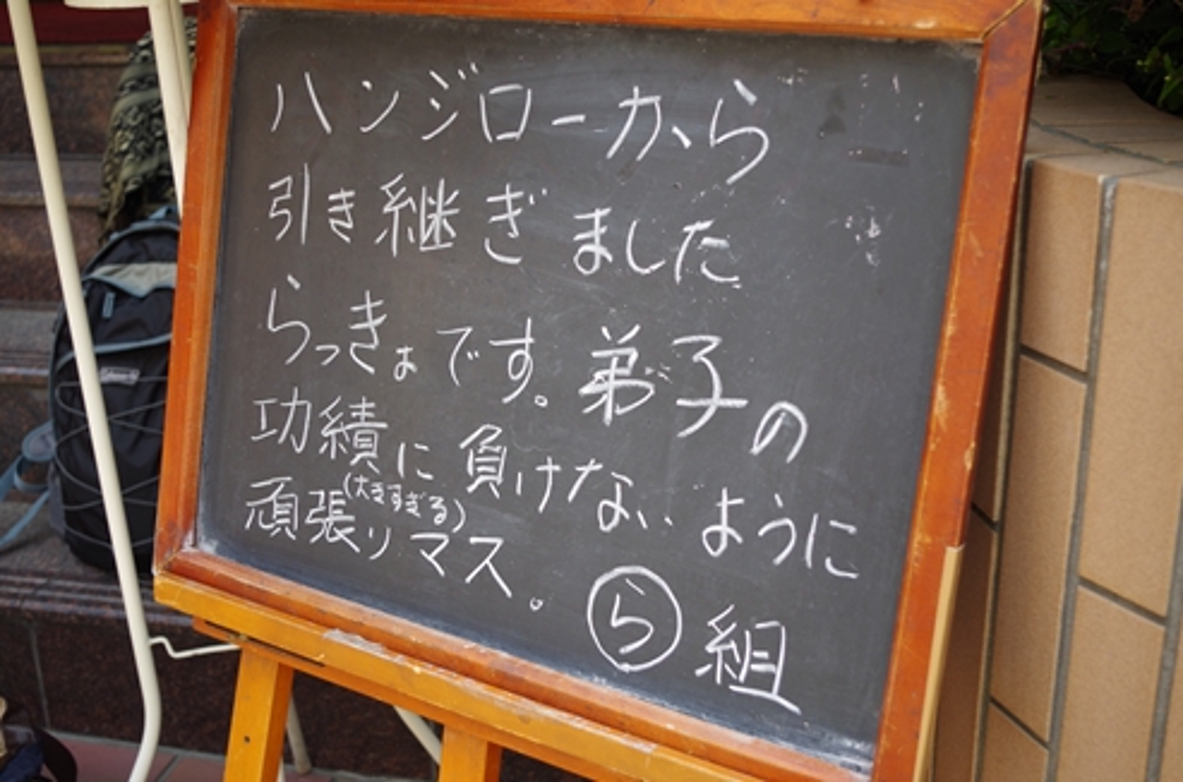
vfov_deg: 31.6
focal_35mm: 42
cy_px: 391
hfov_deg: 46.3
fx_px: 1383
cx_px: 592
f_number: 4
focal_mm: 28.13
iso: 100
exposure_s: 1/80
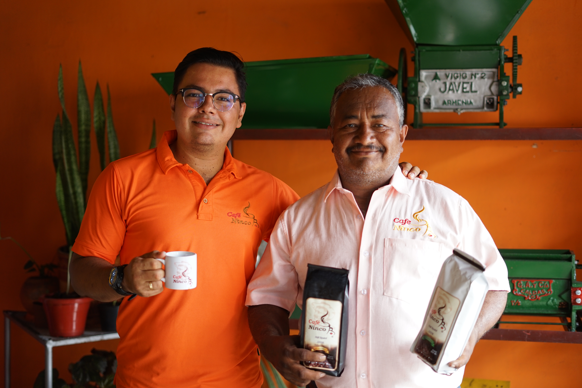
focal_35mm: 51
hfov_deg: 38.9
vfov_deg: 26.5
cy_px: 197
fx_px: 824
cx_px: 296
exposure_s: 1/125
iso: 320
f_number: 1.8
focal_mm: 50
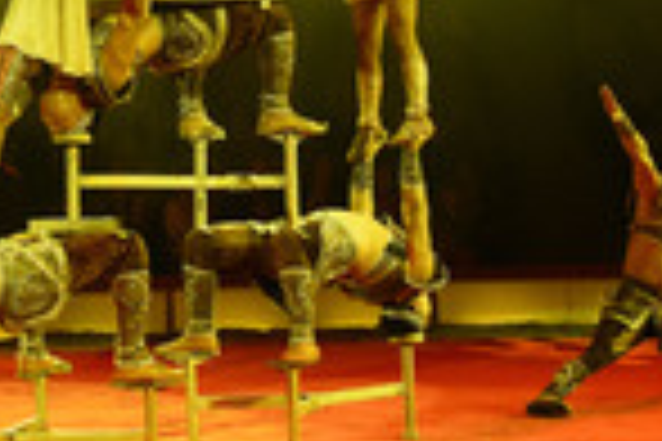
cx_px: 65
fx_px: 1940
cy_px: -63
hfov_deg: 19.0
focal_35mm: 106
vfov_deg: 12.7
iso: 3200
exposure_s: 1/160
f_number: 6.3
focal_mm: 23
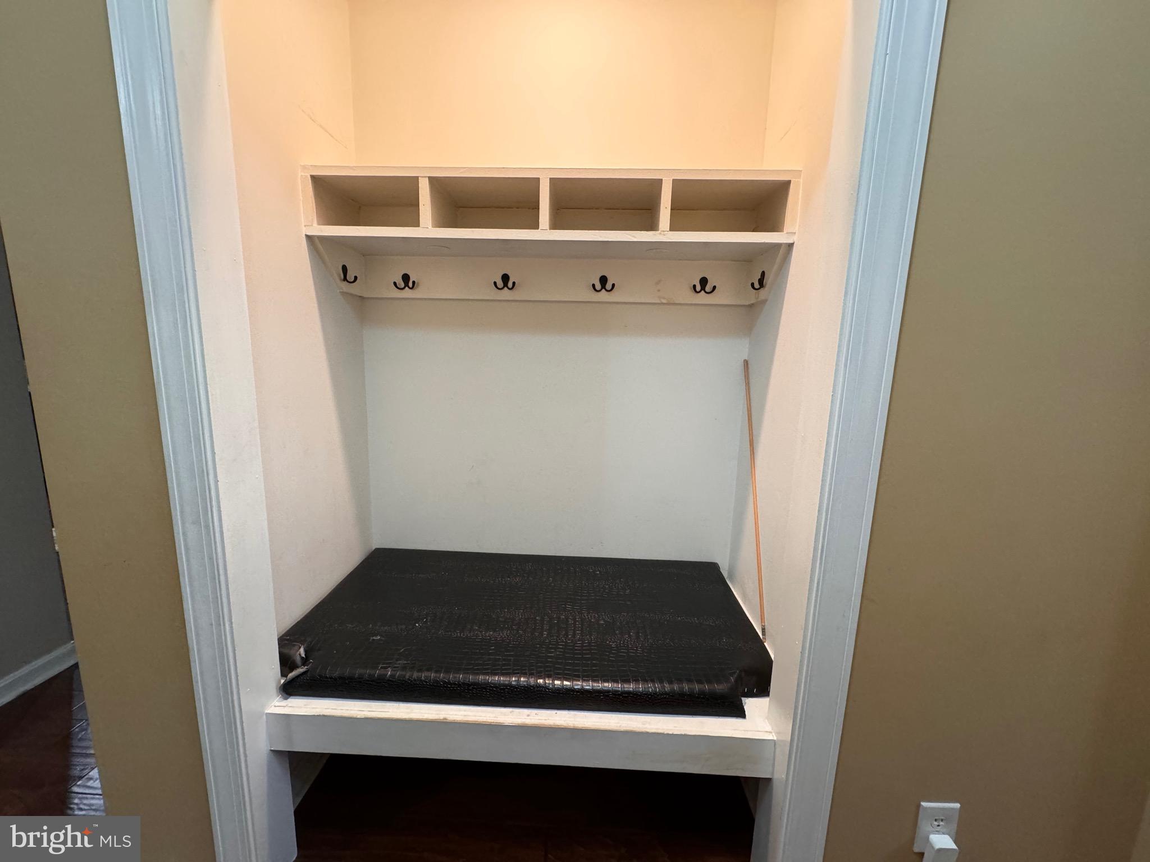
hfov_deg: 102.1
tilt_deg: -9.0
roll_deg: -1.0
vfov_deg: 85.7
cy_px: 431
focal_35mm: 14
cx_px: 575
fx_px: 465
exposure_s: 1/60
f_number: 2.2
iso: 320
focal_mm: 2.22
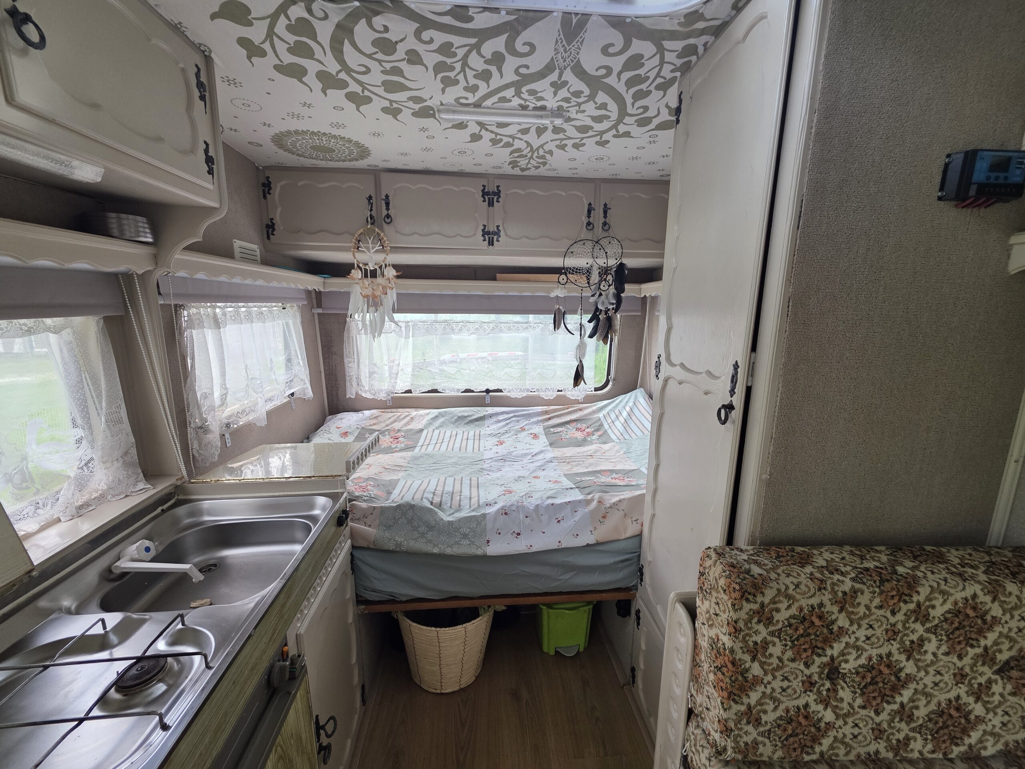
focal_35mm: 13
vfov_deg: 89.9
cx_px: 512
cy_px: 384
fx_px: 385
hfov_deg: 106.2
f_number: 1.9
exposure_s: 1/100
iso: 100
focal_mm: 2.2
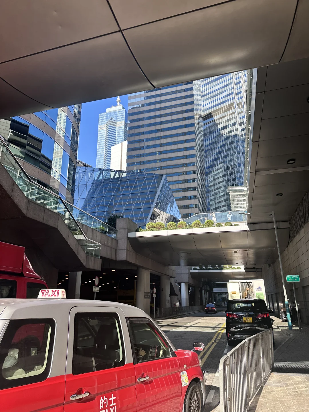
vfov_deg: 71.6
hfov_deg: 56.8
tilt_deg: +14.9
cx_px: 154
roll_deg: +0.3
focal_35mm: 24
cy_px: 206
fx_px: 286
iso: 80
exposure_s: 1/1212
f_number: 1.78
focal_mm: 6.86
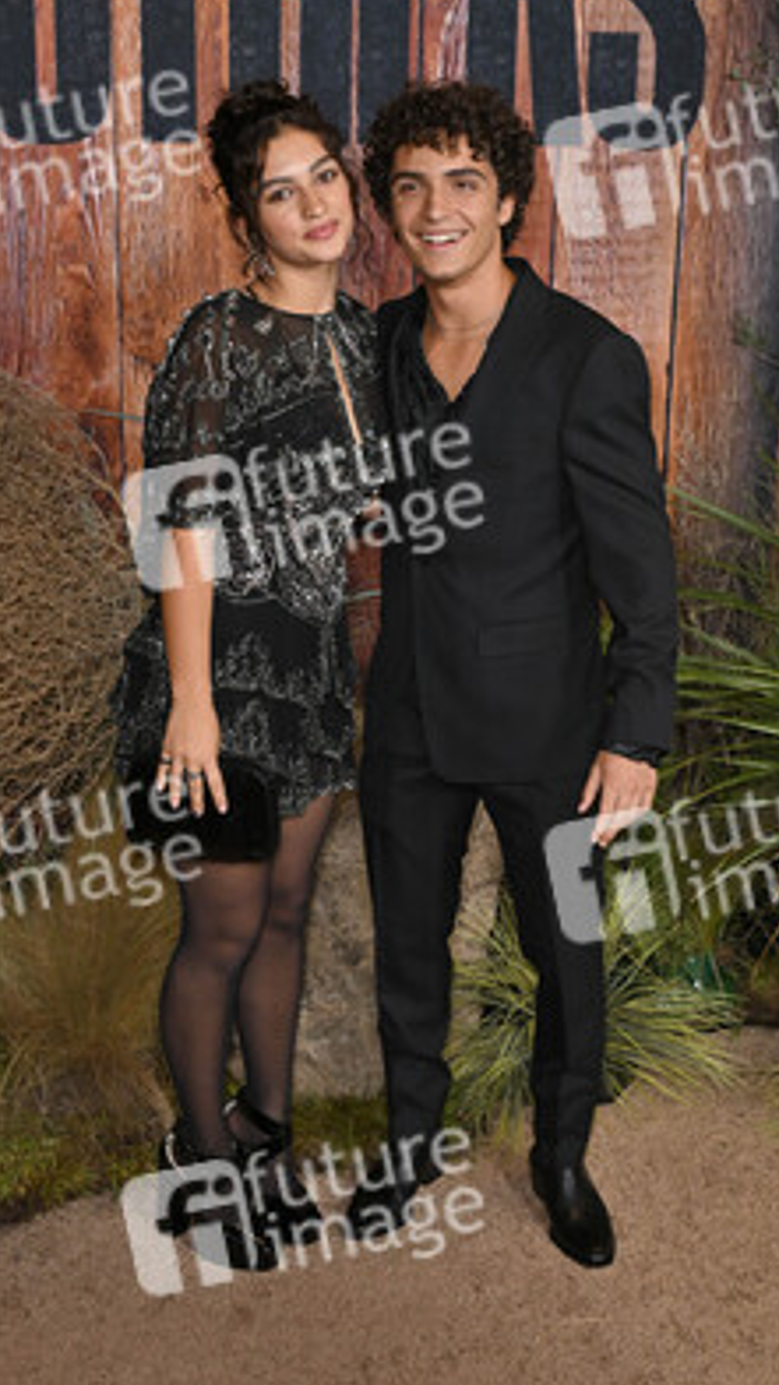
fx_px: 1800
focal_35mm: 49
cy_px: 684
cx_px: 405
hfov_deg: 24.4
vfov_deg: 42.1
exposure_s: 1/250
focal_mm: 46
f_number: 6.3
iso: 1000
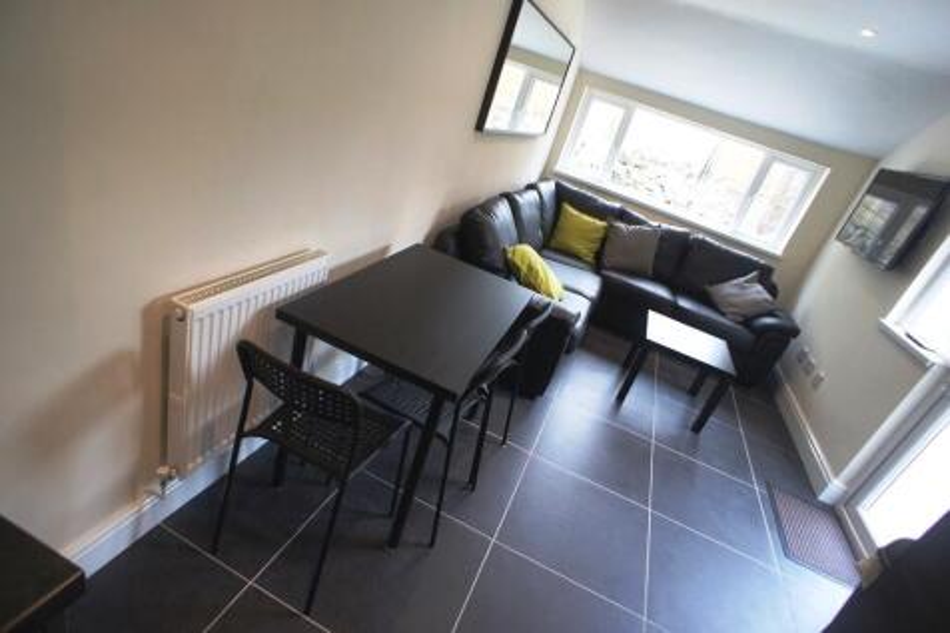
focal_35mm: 24
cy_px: 316
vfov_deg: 53.1
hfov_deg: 73.8
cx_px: 475
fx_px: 633
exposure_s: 1/40
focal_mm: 16
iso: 200
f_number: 3.5
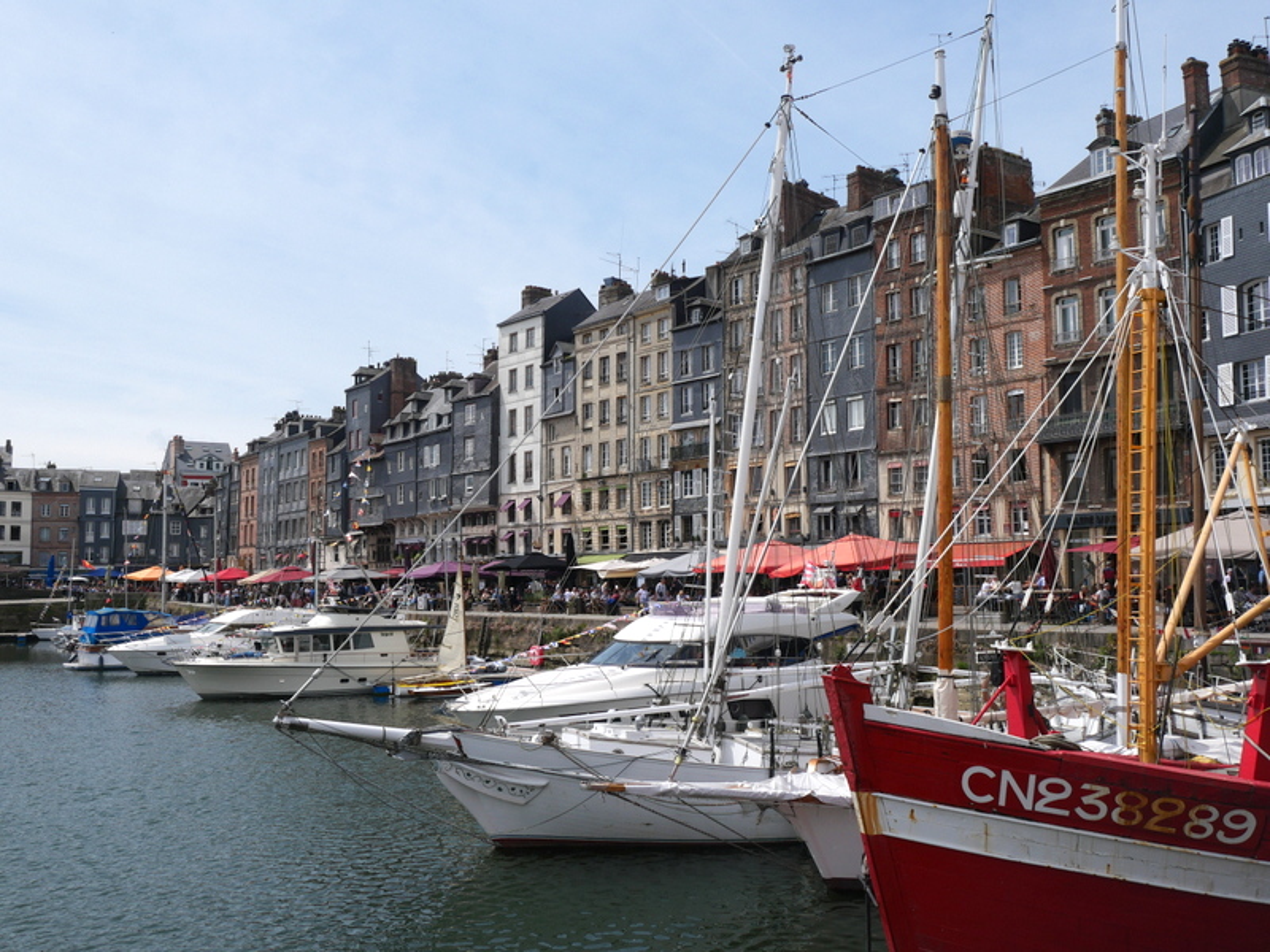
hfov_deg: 56.8
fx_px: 1174
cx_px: 635
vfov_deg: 44.2
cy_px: 476
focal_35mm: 32
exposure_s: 1/640
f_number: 9
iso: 200
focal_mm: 16
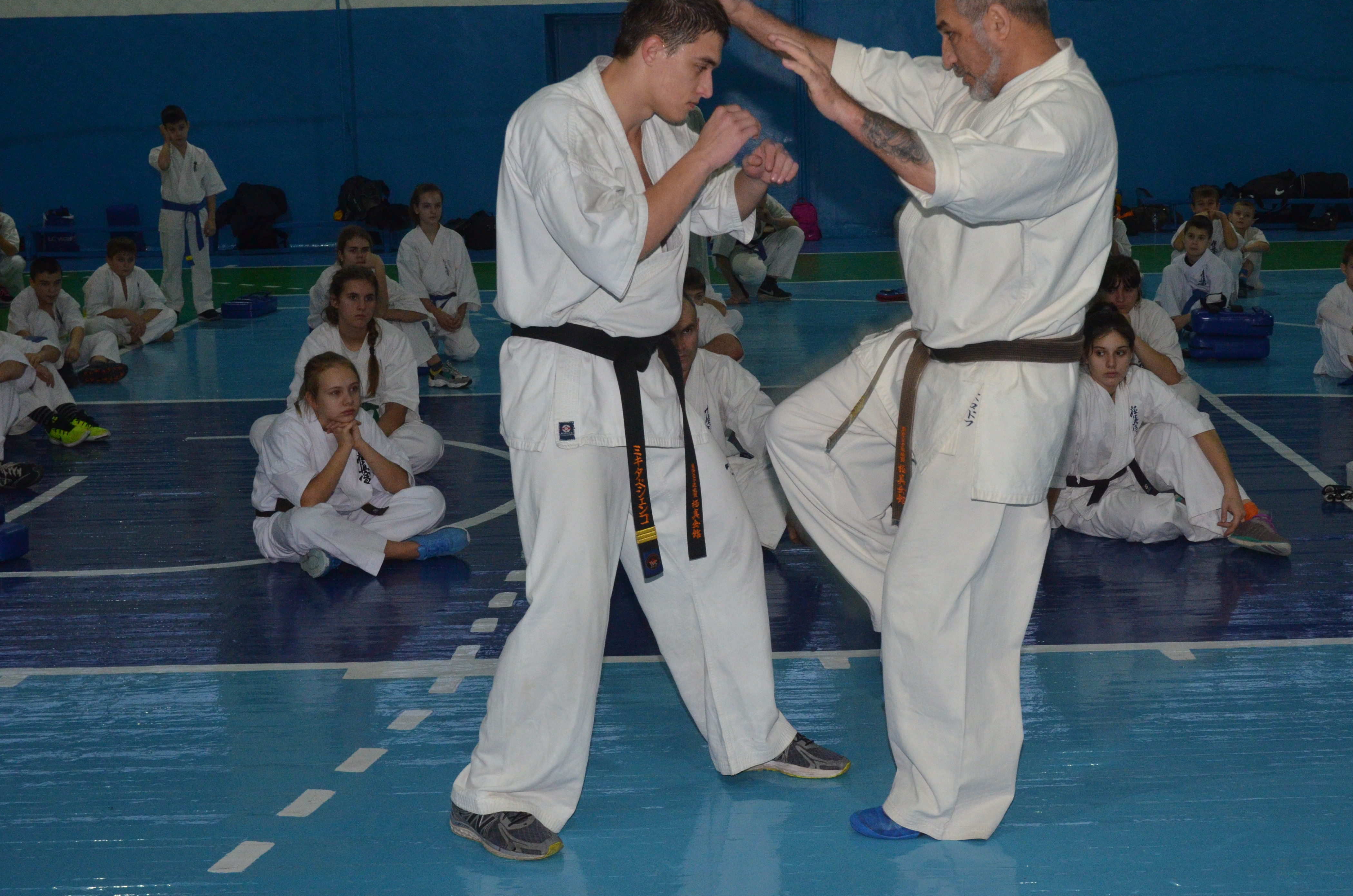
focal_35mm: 55
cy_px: 403
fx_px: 2047
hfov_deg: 36.5
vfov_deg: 24.7
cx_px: 784
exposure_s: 1/60
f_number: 9
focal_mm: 31
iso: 2000
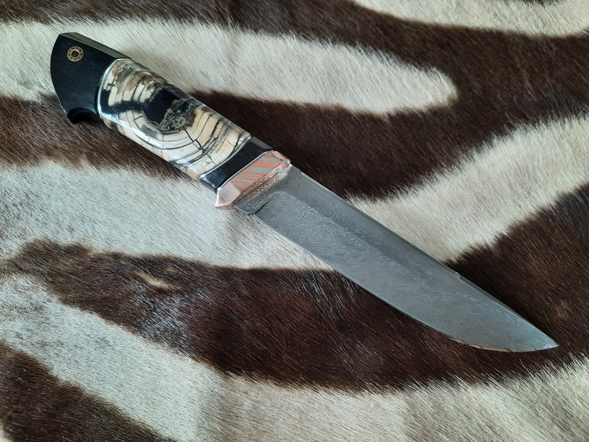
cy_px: 221
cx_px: 294
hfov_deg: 69.4
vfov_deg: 54.9
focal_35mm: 25
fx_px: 425
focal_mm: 4.6
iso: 320
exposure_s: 1/33
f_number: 2
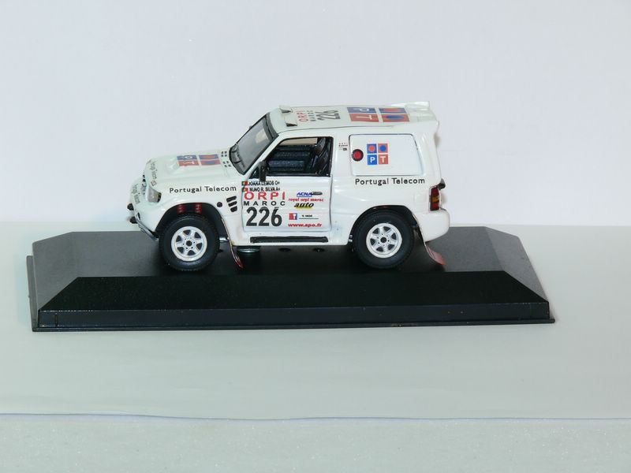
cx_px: 316
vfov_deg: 5.1
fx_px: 5305
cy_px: 236
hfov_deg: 6.8
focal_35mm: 291
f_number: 11
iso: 100
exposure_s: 1/5
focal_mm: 61.6
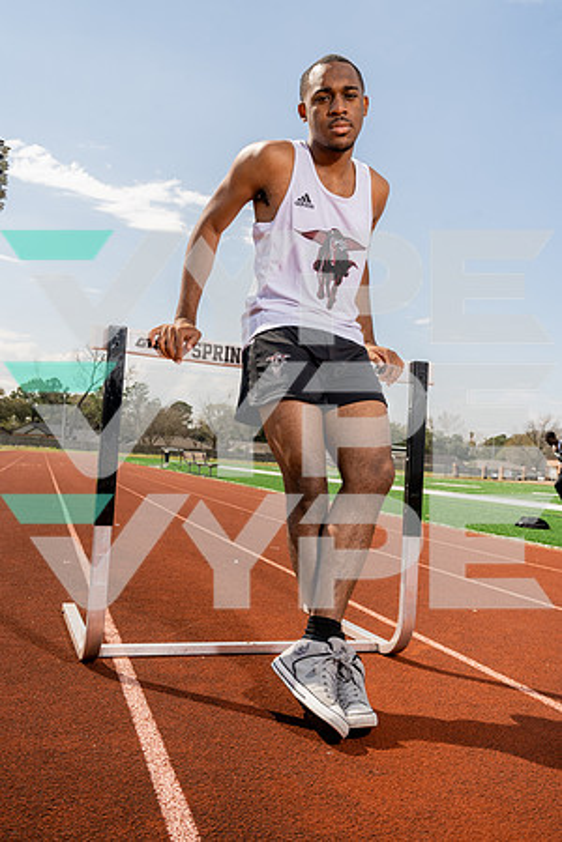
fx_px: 773
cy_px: 421
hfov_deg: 40.0
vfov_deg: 57.2
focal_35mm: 33
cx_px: 281
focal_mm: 33
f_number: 8
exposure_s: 1/250
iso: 100
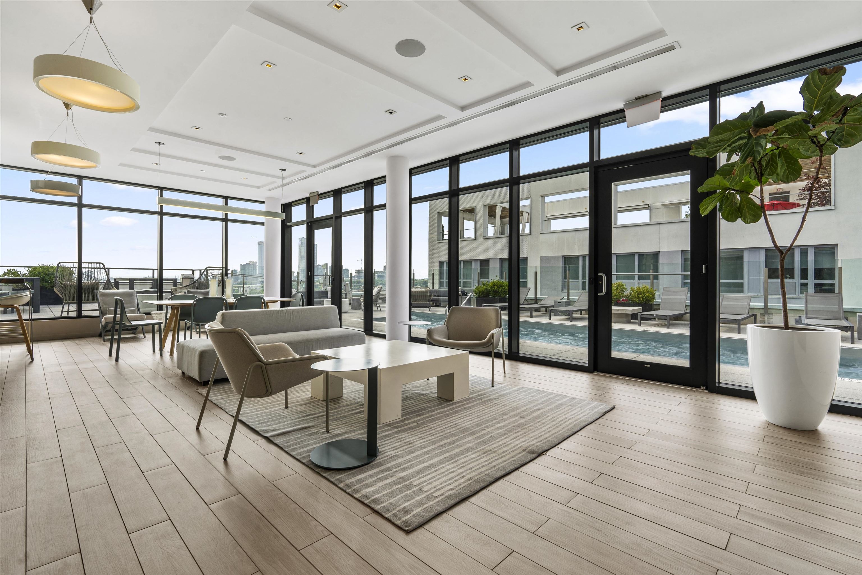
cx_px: 431
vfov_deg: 73.8
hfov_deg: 96.7
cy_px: 288
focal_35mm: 16
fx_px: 383
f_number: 10
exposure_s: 1/13
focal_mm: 16
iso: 100
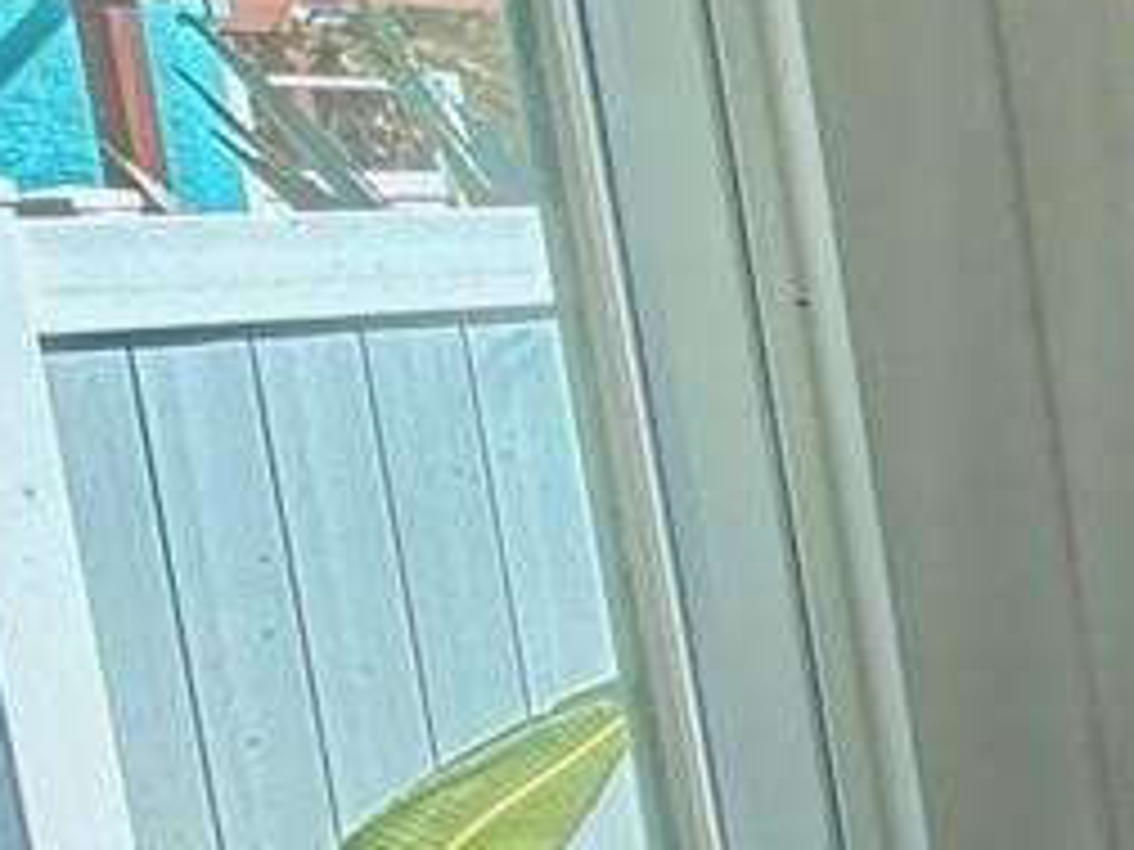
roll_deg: +0.1
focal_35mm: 89
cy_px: 634
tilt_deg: -9.1
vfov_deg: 16.5
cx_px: 3406
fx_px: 2916
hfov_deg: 11.5
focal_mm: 2.22
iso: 64
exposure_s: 1/128
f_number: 2.2
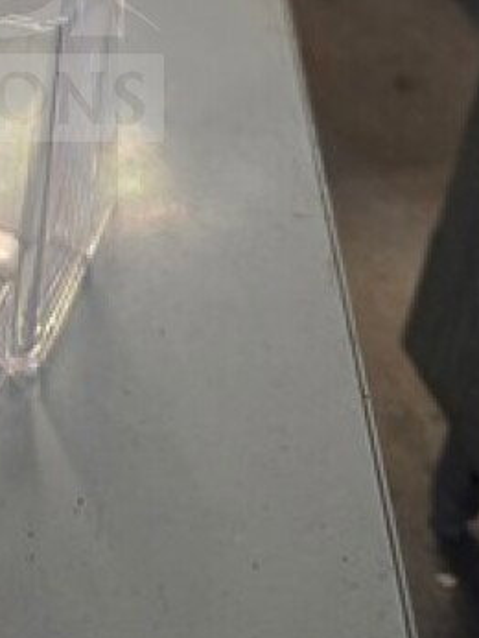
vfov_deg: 32.6
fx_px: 995
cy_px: -5
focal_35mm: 54
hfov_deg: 25.2
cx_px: -44
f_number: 1.7
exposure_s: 1/120
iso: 500
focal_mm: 6.3
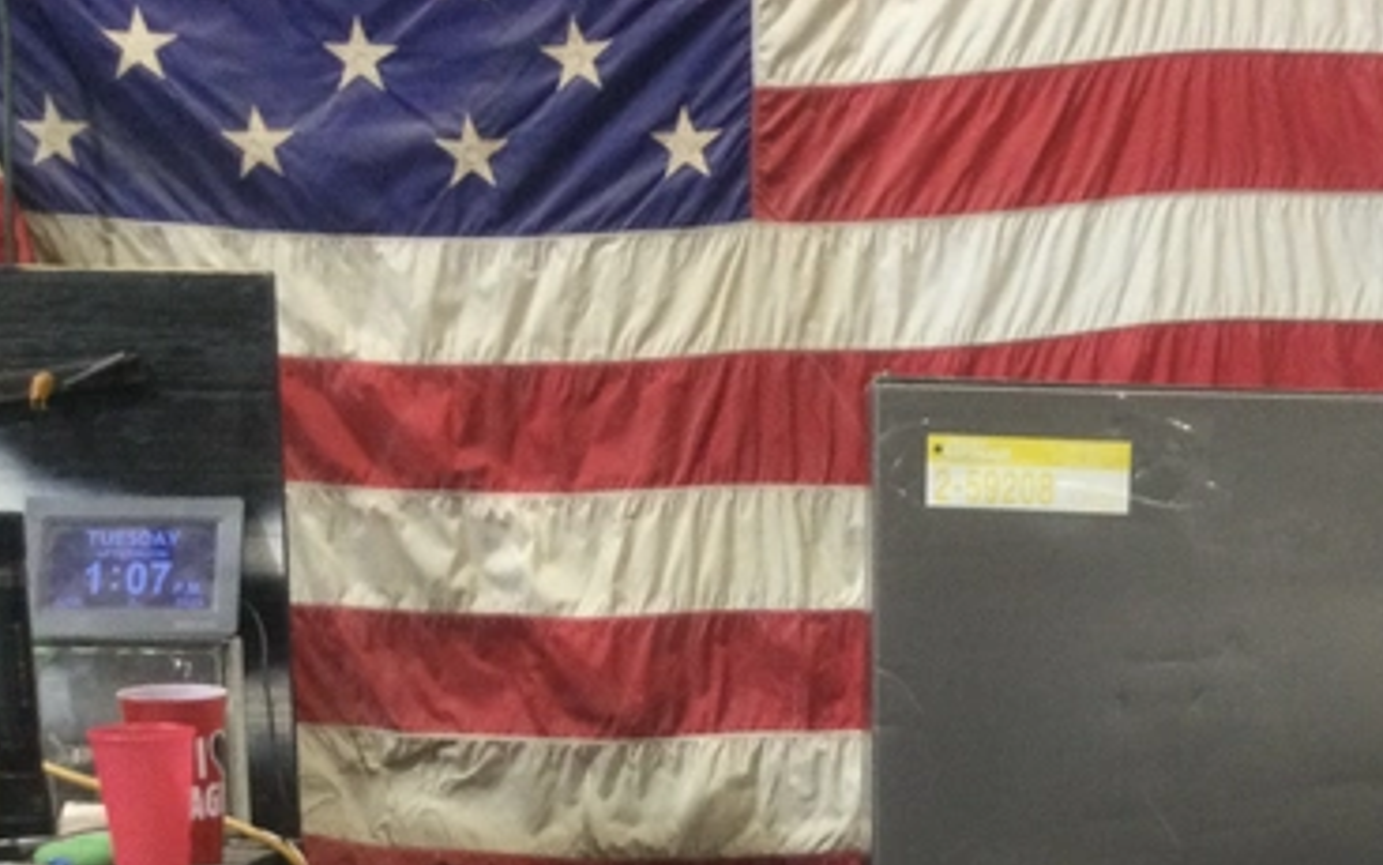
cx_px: 1097
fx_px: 2525
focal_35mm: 67
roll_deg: -1.8
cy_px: 1051
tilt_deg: -12.6
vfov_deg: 18.4
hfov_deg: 29.9
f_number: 2.4
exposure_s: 1/30
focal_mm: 3.3
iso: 100
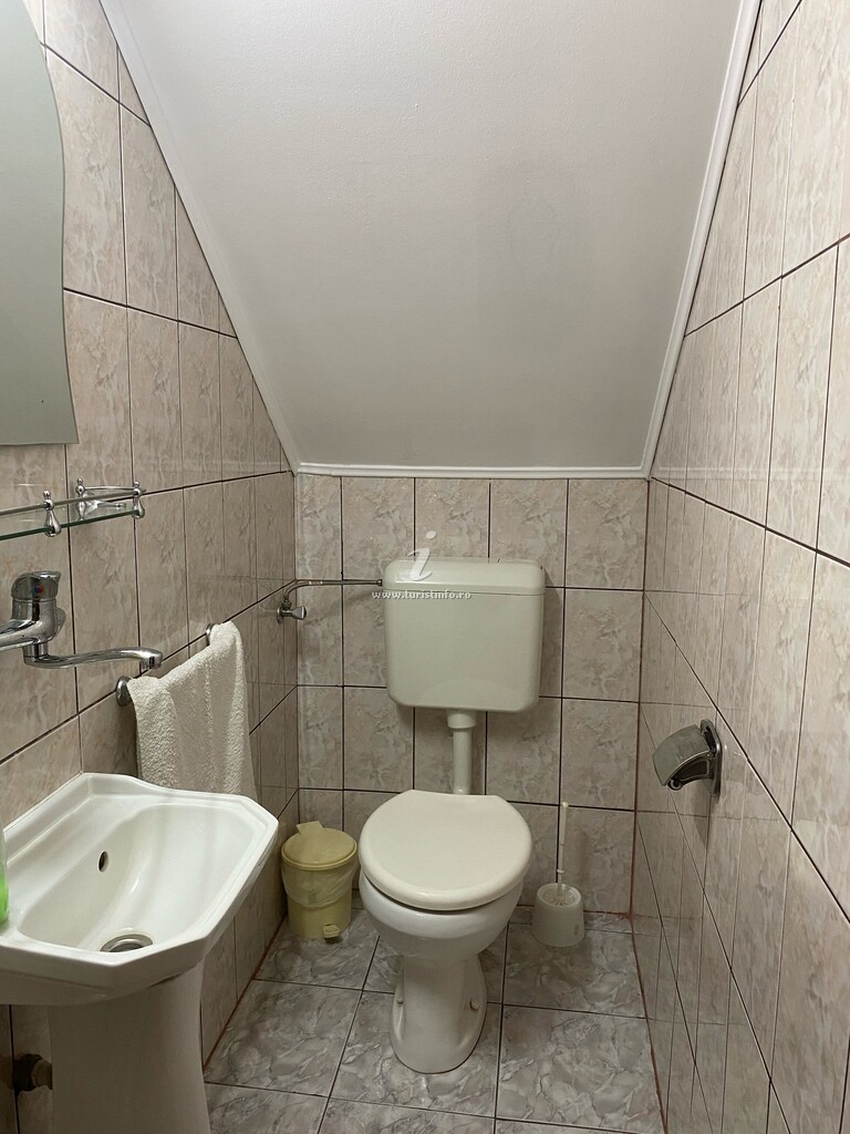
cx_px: 425
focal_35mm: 26
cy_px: 567
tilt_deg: -8.2
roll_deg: +1.1
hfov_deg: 53.1
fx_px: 851
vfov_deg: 67.3
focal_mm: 4.25
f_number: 1.8
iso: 125
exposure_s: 1/64
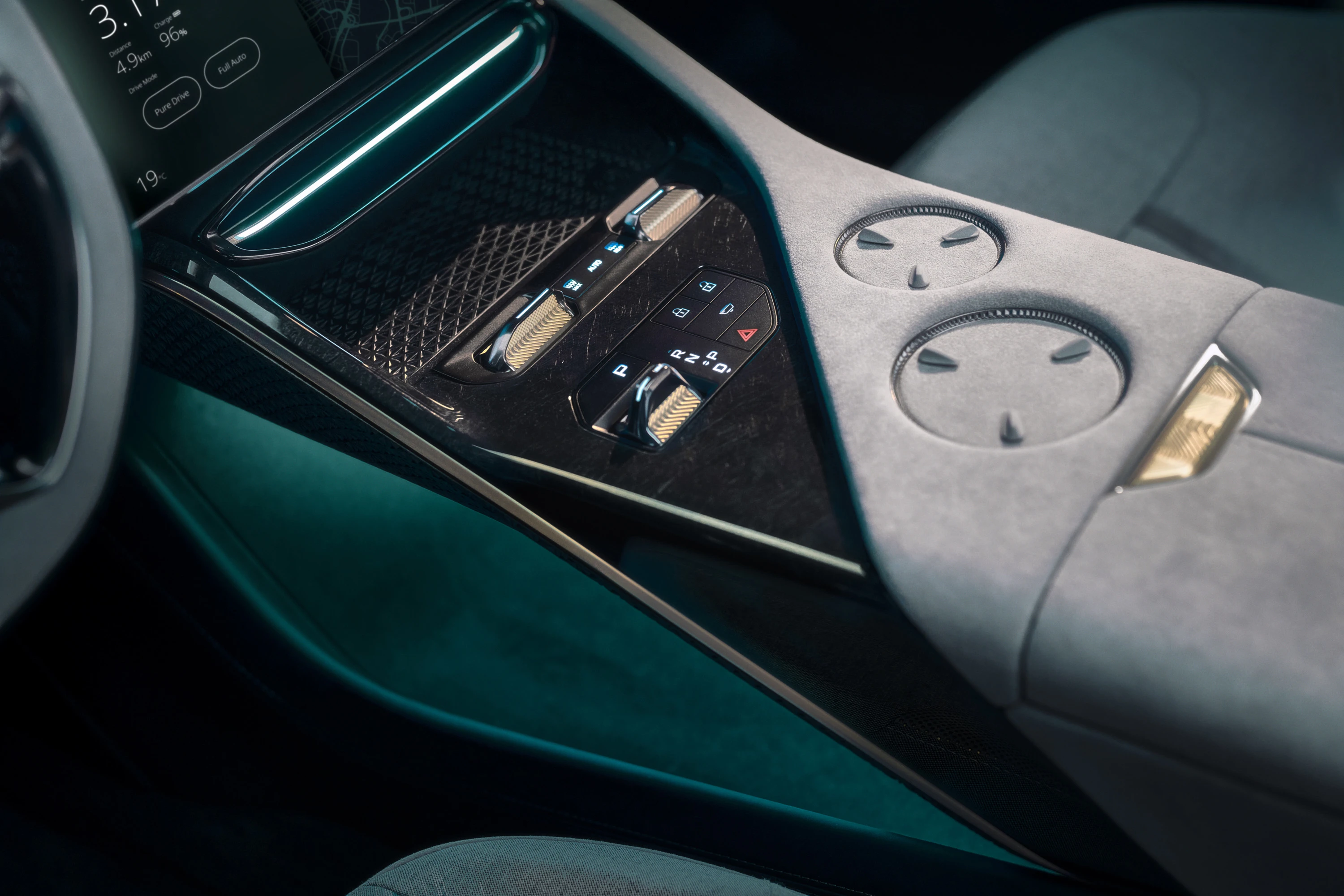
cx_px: 672
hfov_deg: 39.6
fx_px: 1867
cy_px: 448
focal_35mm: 50
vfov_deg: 27.0
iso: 400
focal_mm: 50
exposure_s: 1/80
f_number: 2.8
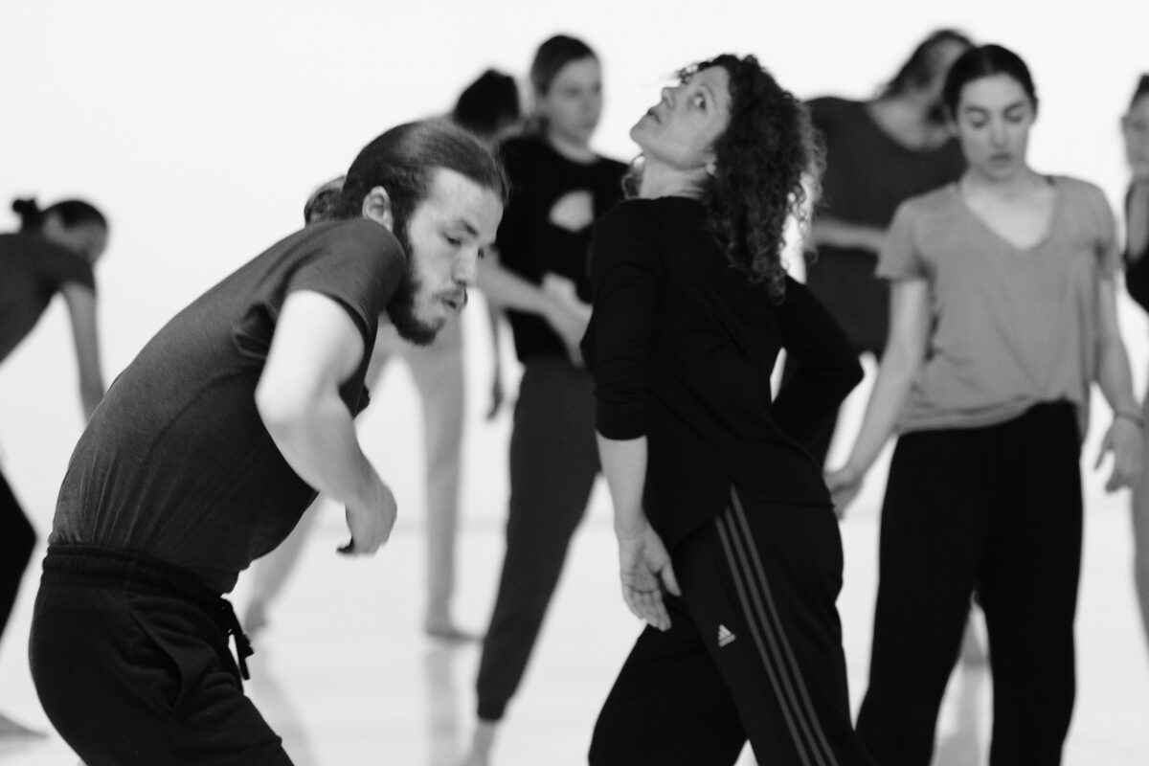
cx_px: 574
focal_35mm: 135
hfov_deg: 15.2
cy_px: 383
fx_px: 4308
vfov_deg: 10.2
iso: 2500
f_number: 2
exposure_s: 1/160
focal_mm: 90
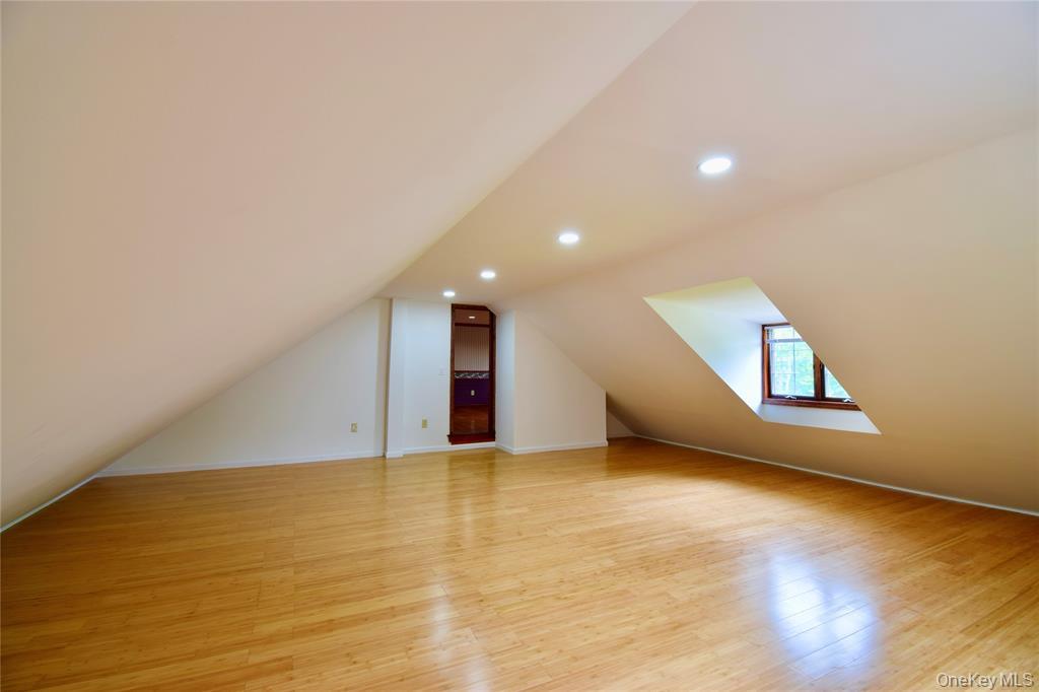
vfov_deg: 77.3
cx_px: 520
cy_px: 346
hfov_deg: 100.4
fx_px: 433
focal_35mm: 15
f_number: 8
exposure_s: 1/5
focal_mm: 10
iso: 100
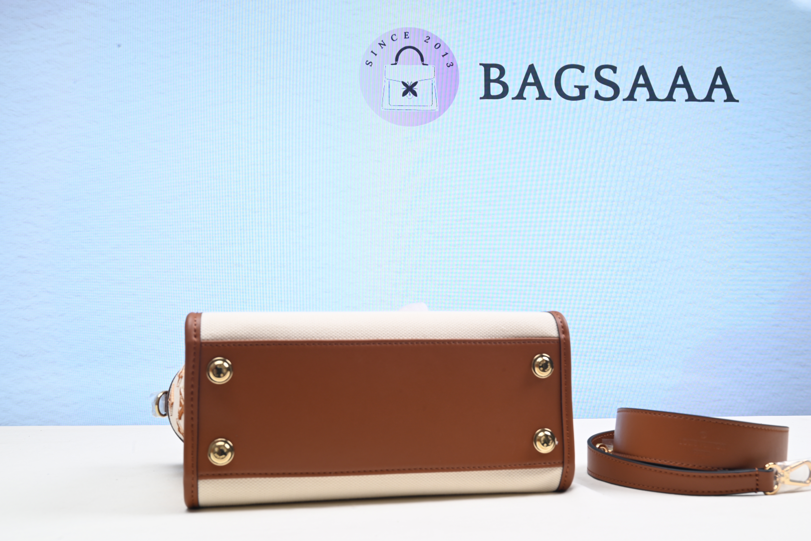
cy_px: 270
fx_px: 924
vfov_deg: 32.7
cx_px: 406
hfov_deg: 47.4
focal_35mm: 41
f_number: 16
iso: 100
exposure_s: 1/2
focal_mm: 41
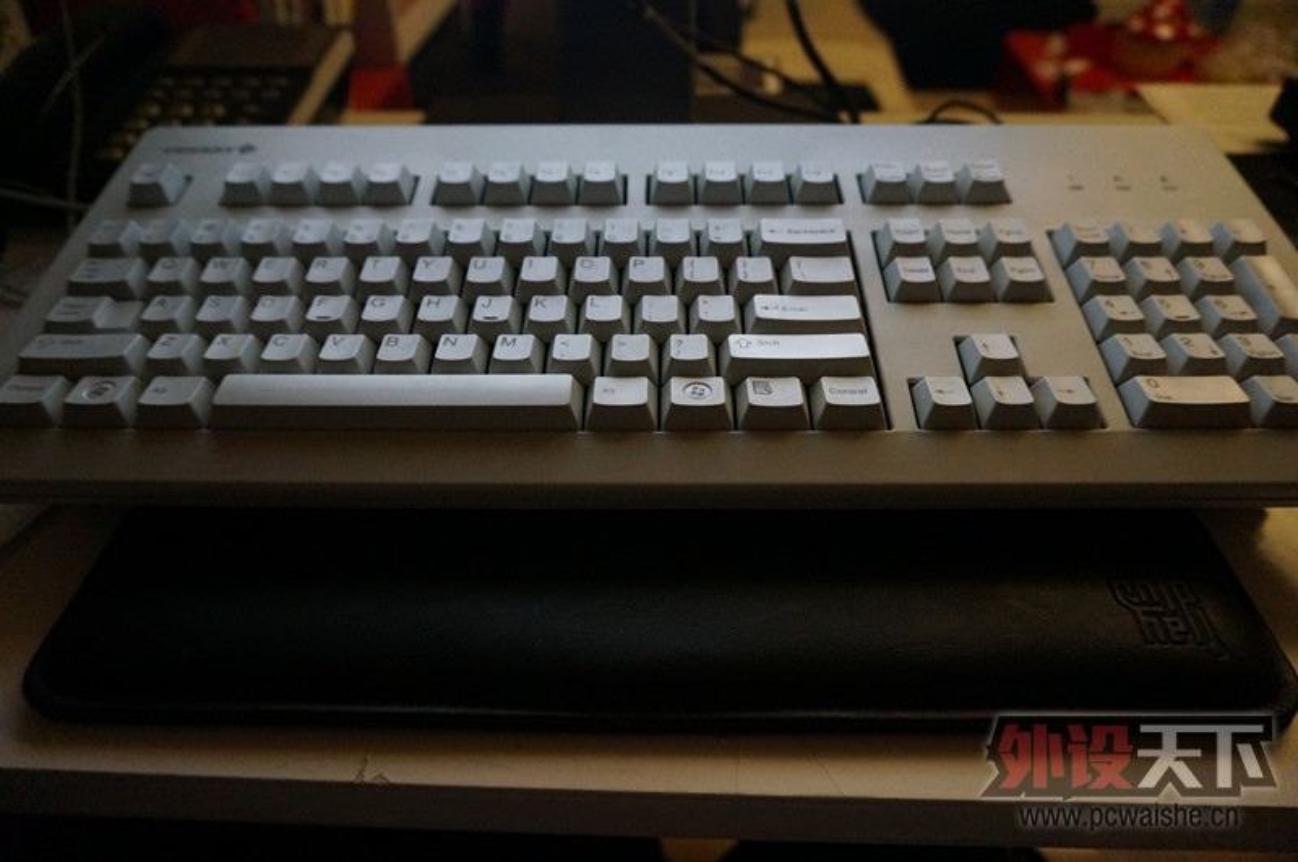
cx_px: 649
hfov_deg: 73.8
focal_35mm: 24
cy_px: 431
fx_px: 864
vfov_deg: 53.0
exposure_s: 1/50
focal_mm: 16
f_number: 3.5
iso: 3200
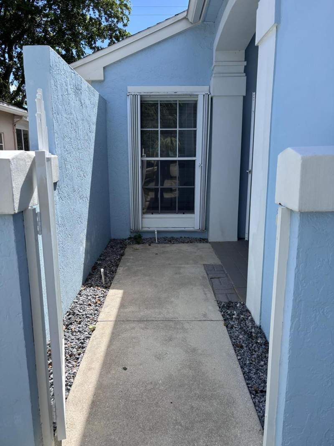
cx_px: 167
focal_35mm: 26
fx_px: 334
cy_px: 223
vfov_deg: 67.3
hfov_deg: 53.1
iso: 50
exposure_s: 1/2024
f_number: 1.6
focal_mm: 5.96
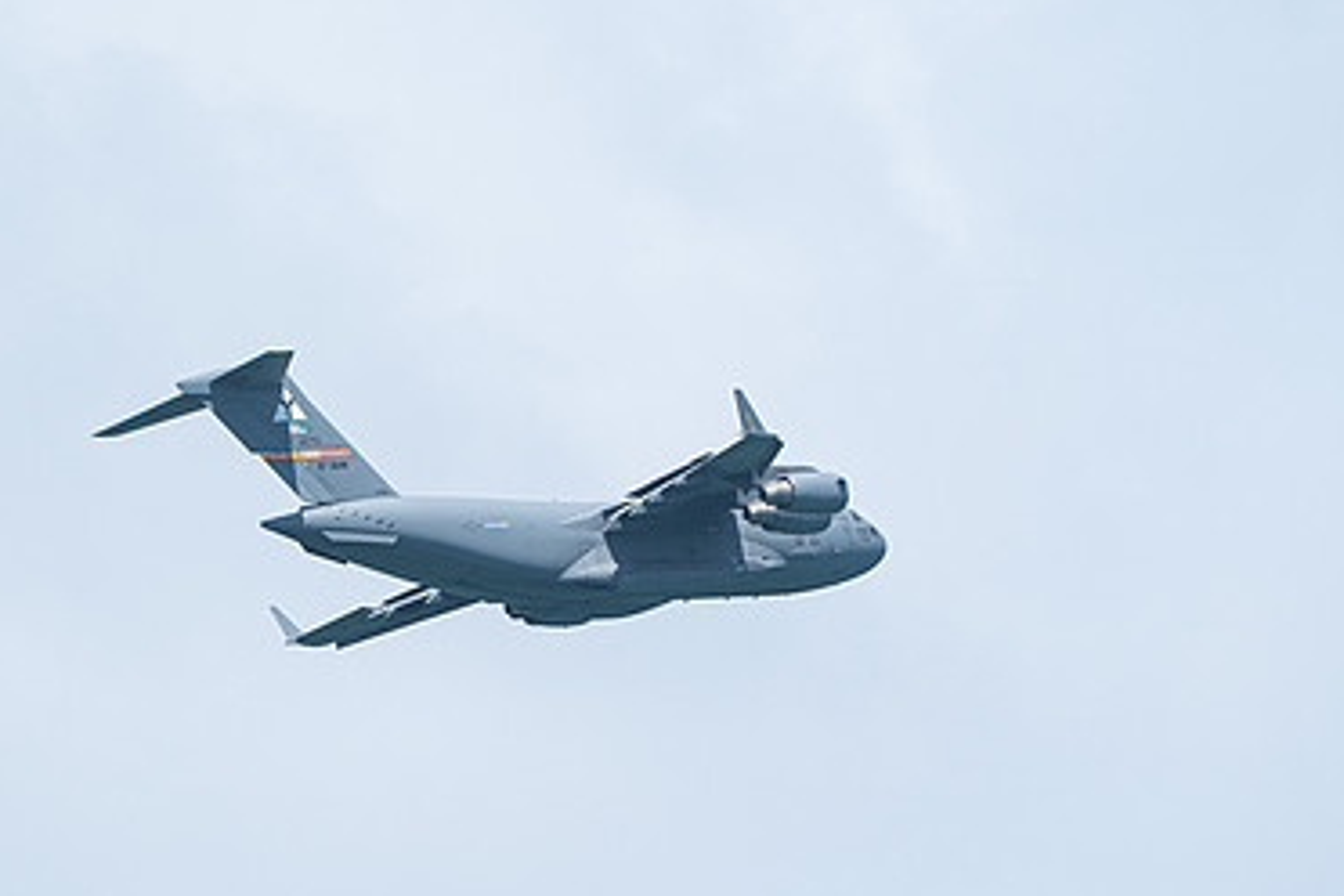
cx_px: 668
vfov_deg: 2.2
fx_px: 23294
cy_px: 569
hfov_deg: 3.3
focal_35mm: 624
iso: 640
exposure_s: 1/1250
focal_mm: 400
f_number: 10
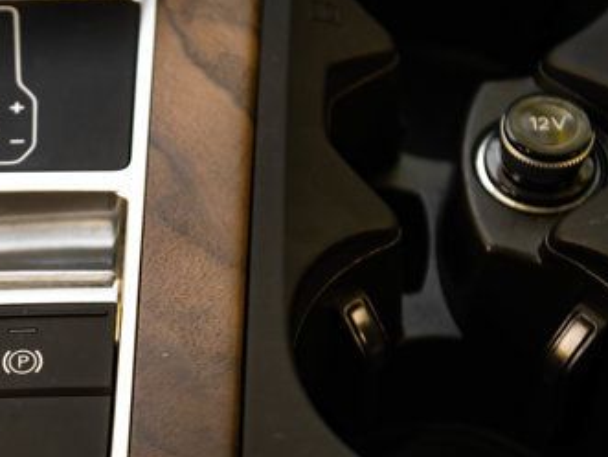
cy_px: 295
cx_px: 29
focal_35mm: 130
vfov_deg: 11.4
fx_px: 2286
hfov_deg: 14.9
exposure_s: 1/200
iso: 640
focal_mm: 70
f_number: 5
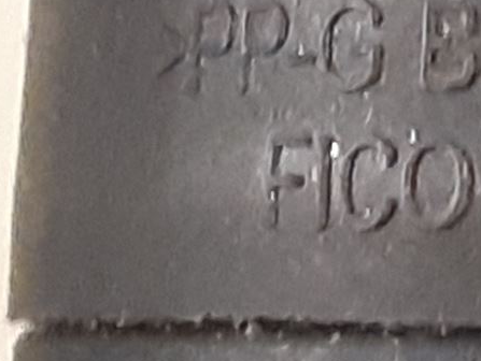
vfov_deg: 12.2
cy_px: -81
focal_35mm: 119
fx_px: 1655
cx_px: 538
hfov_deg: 16.0
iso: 250
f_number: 1.7
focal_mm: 3.93
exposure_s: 1/33
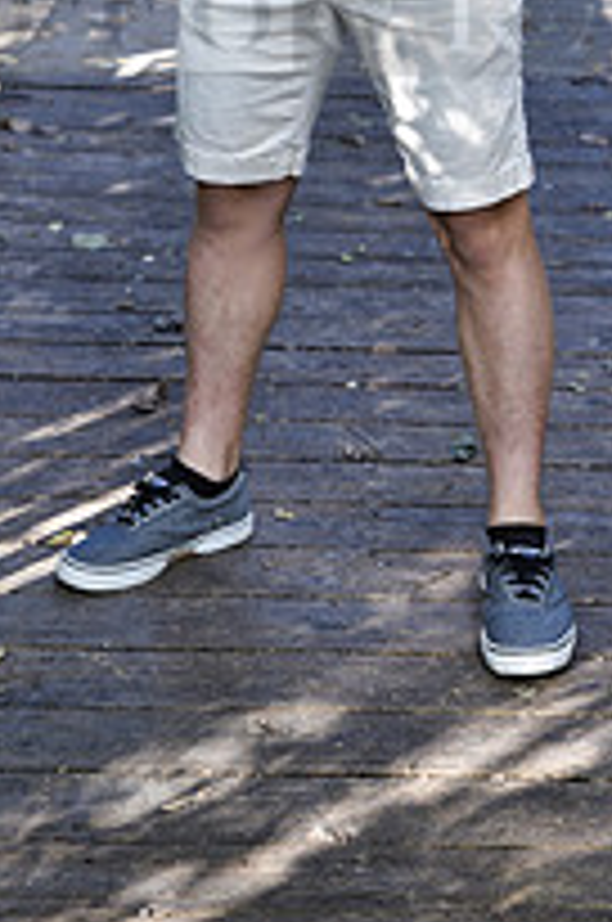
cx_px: 369
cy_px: -81
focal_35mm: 121
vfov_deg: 16.5
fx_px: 3096
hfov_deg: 11.3
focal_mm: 55
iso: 200
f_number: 3.5
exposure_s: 1/60
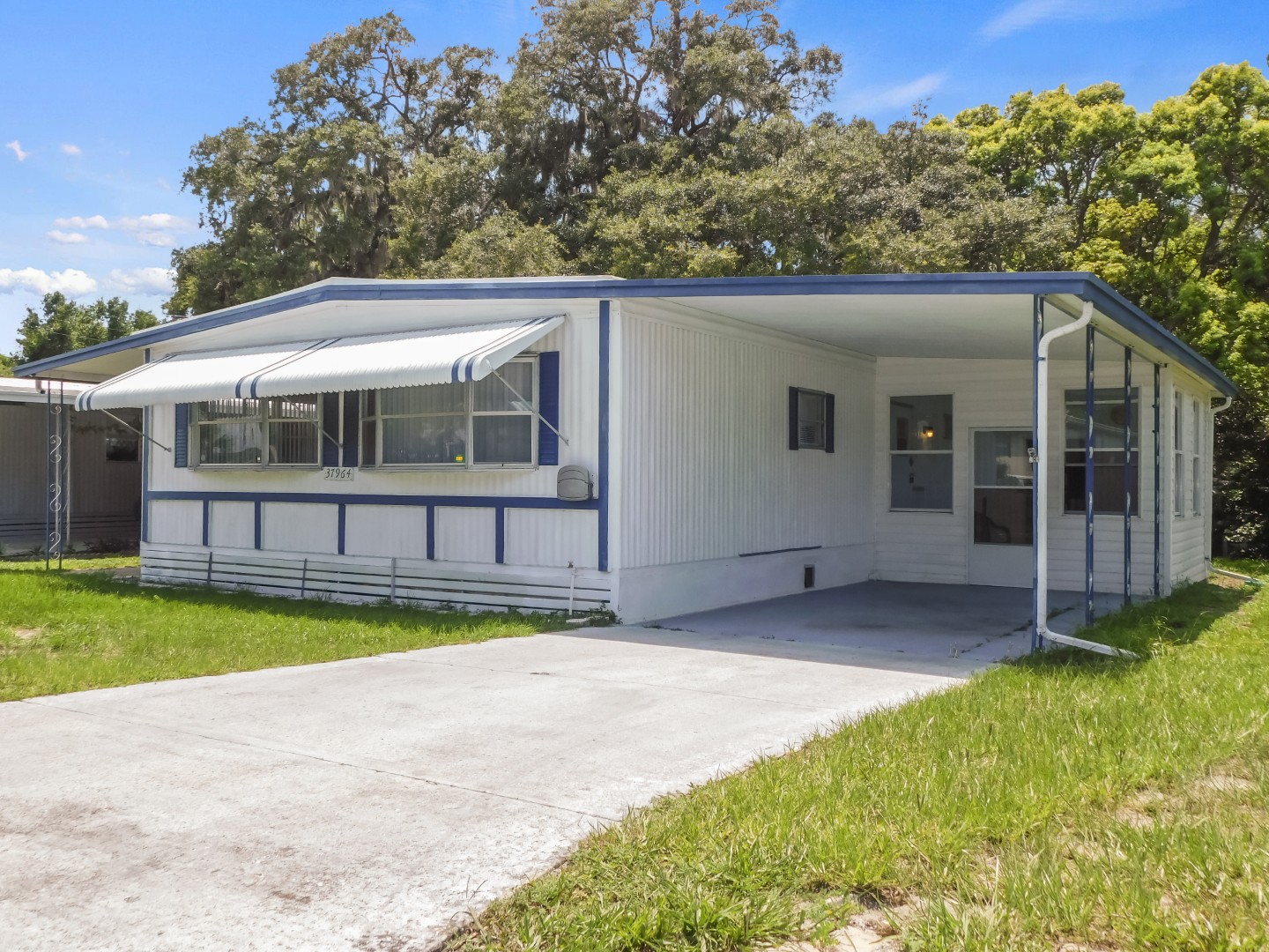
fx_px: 1100
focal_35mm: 30
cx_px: 634
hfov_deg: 60.0
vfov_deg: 46.8
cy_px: 476
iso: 125
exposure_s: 1/1000
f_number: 3.2
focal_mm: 5.3
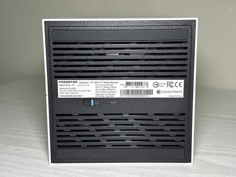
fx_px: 355
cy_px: 88
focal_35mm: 52
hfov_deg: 36.8
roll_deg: +0.3
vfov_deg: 28.0
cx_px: 118
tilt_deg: -12.1
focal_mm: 5.96
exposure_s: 1/120
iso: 80
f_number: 1.6
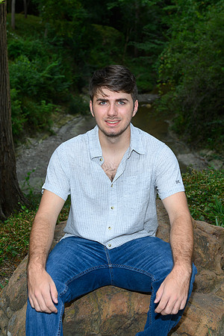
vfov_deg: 27.0
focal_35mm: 75
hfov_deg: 18.2
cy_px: 175
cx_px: 121
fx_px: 699
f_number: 5
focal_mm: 48
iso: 200
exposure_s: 1/100
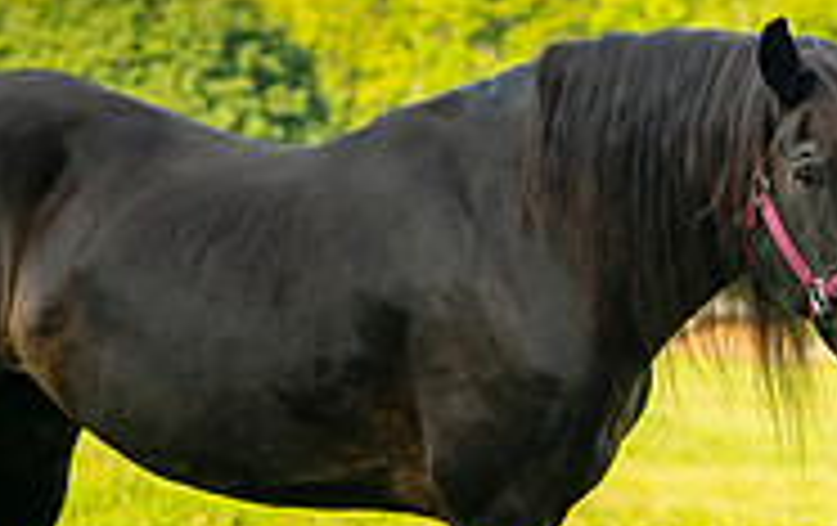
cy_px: 408
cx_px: 824
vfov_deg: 6.6
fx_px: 4593
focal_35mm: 201
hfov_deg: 10.3
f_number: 2.8
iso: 400
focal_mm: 58
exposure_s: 1/2500
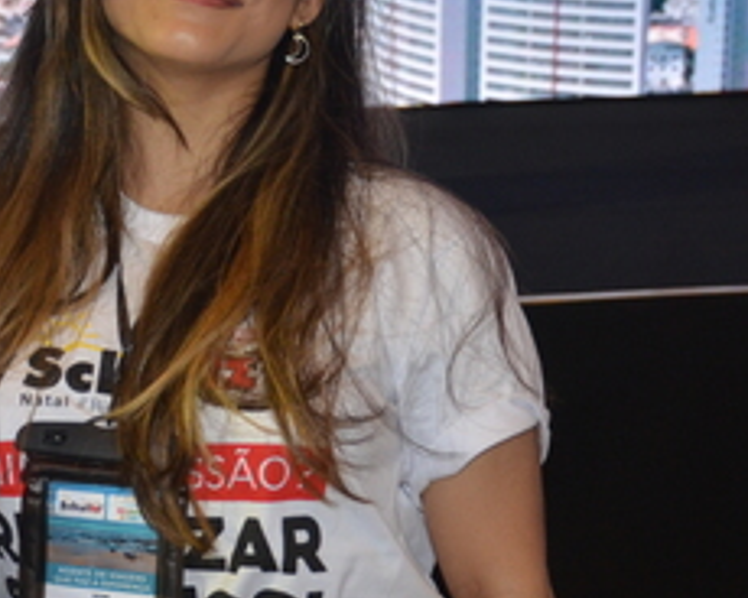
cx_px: 85
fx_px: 3033
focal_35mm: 137
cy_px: 195
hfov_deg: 13.9
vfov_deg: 11.3
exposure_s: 1/60
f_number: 4
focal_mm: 32
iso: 800
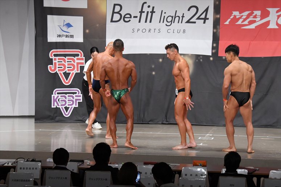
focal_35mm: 135
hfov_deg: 15.2
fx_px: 1053
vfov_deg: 10.2
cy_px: 94
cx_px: 140
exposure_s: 1/400
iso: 6400
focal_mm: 90
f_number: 5.6
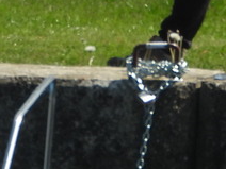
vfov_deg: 0.5
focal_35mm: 3021
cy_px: -301
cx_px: 143
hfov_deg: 0.7
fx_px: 19723
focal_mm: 95.8
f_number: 5
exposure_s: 1/500
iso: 100
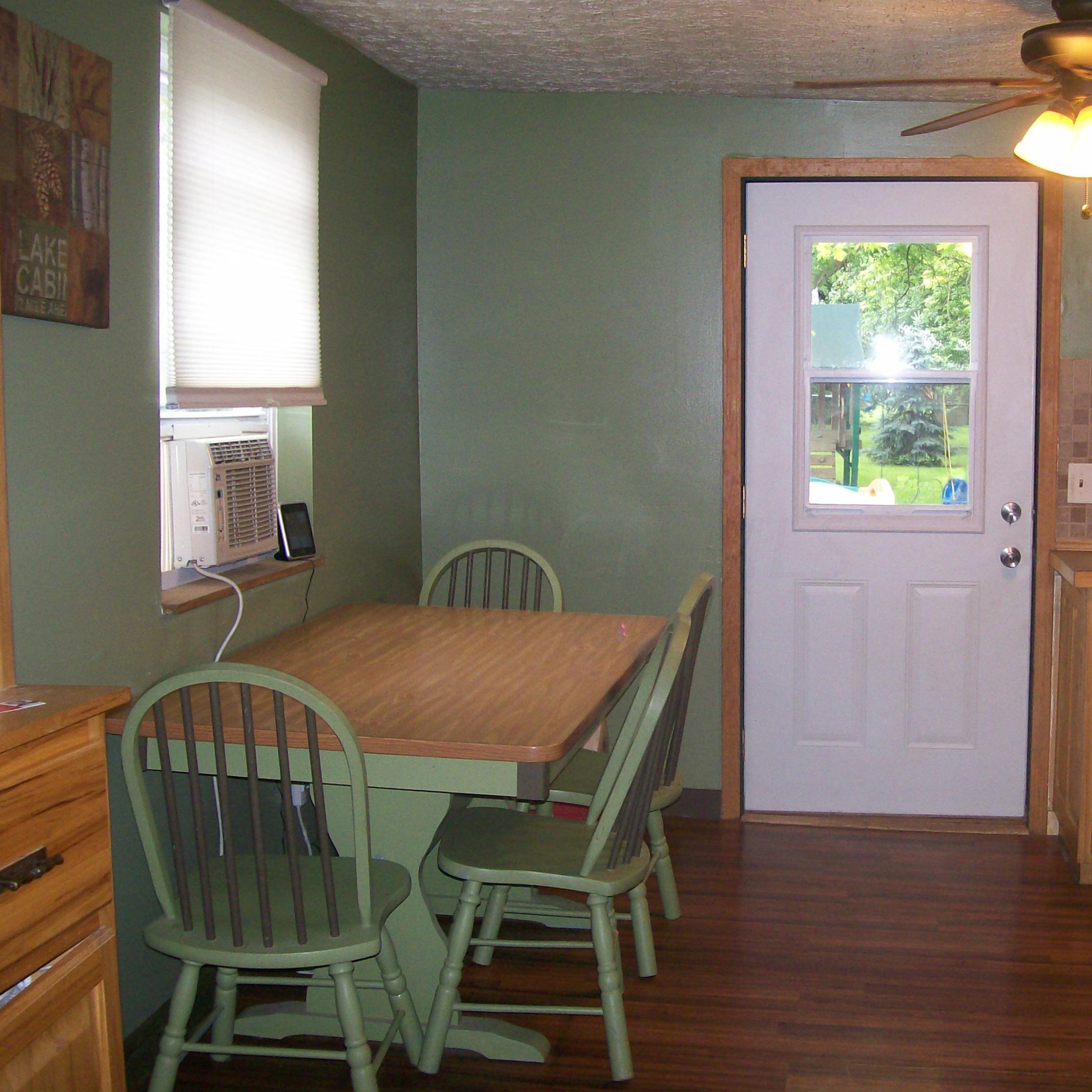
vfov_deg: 39.2
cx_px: 705
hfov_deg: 38.8
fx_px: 1535
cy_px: 546
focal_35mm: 43
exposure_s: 1/64
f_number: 2.7
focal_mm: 6
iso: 140
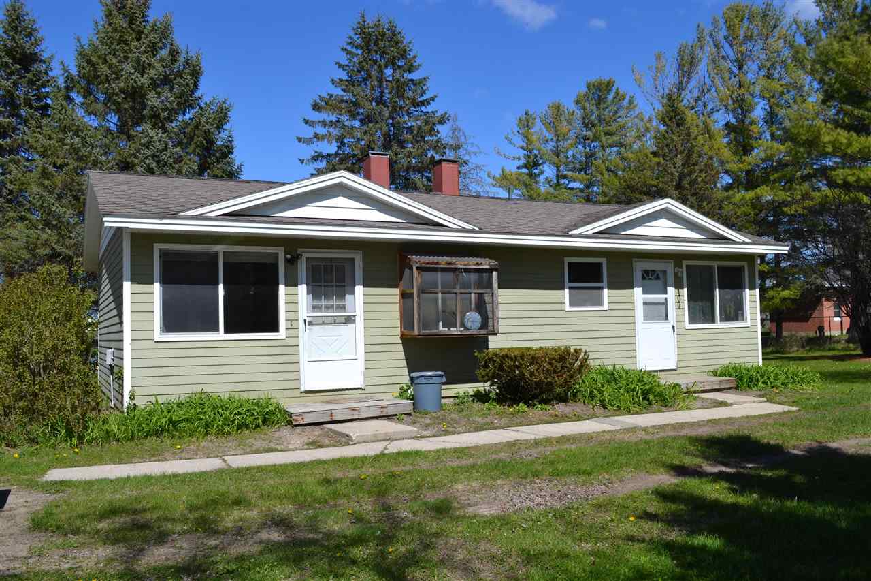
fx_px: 726
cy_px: 290
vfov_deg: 43.6
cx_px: 436
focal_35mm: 30
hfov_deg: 61.9
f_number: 9
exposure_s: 1/320
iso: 100
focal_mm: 20
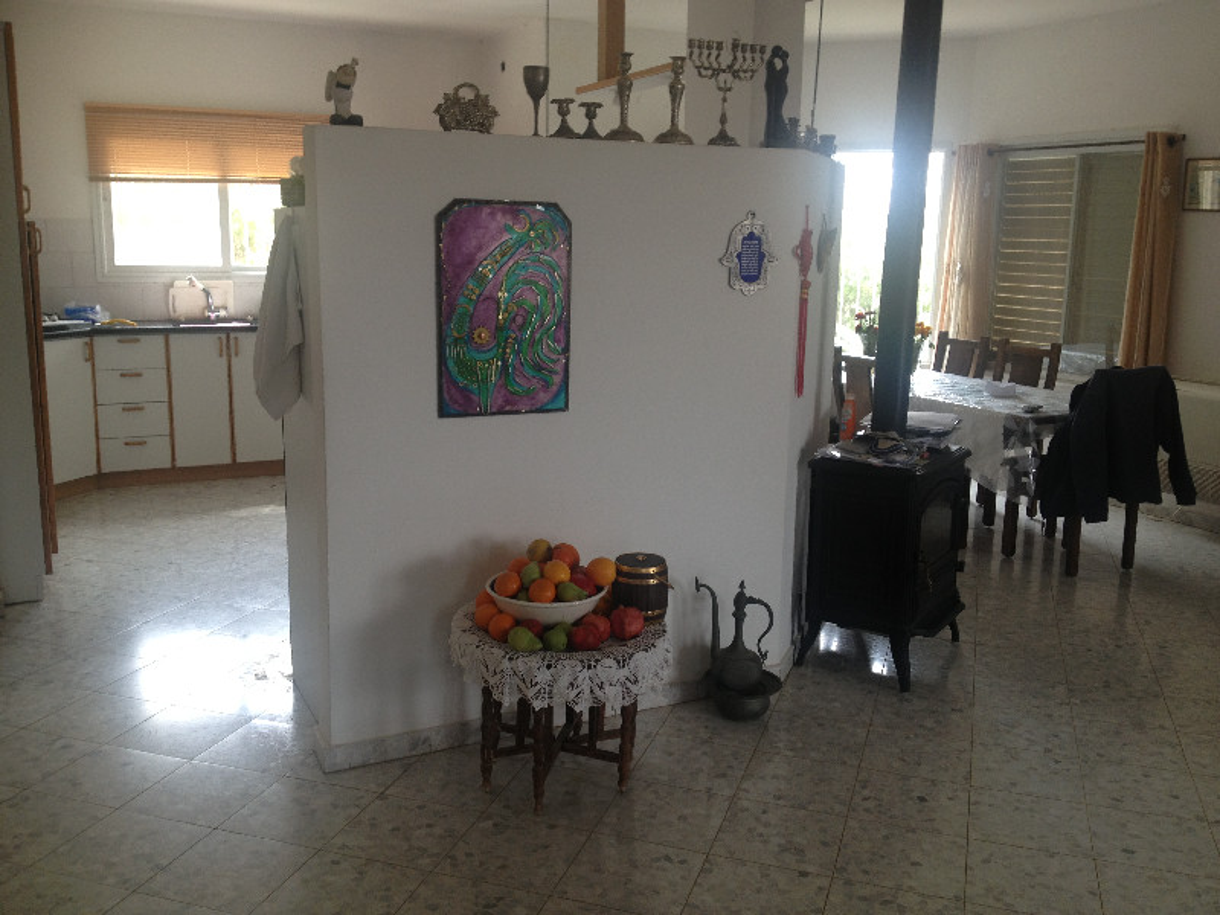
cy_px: 458
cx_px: 610
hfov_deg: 52.6
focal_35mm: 35
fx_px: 1234
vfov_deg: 40.7
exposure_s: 1/40
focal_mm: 4.28
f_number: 2.4
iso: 50
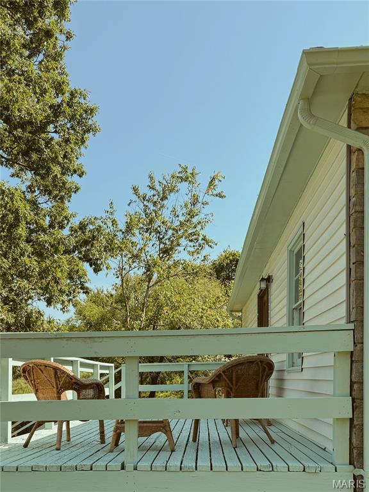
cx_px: 184
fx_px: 341
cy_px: 246
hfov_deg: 56.8
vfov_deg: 71.6
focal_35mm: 24
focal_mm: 6.76
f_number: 1.78
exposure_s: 1/1855
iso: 80
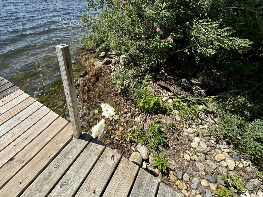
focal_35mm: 18
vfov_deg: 70.5
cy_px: 74
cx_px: 99
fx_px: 137
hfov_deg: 86.0
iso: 50
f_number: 2.2
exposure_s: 1/1420
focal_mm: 2.22
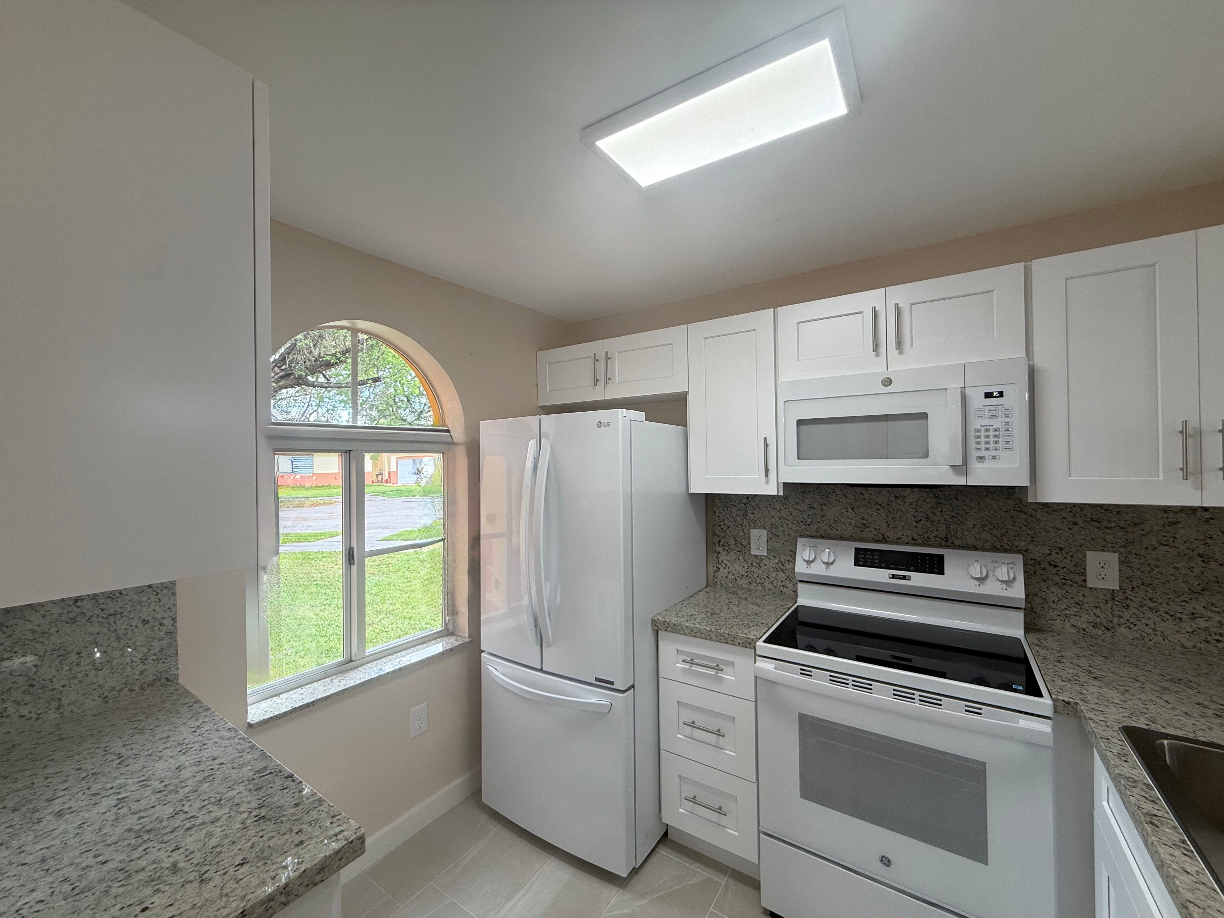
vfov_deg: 85.7
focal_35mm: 14
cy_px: 459
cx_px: 612
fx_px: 495
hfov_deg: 102.1
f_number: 2.2
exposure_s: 1/120
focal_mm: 2.22
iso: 80
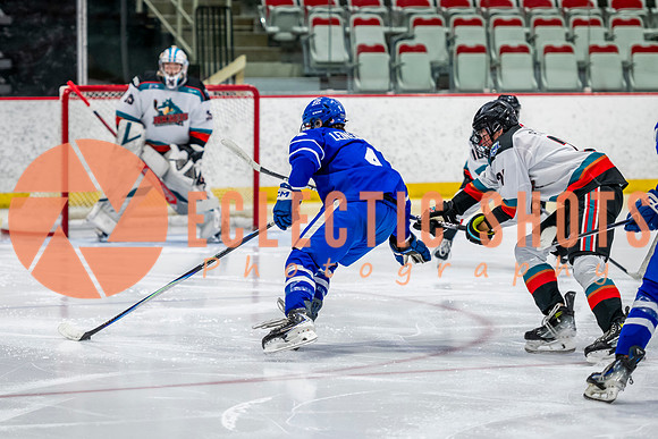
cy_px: 187
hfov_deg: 10.8
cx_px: 260
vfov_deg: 7.2
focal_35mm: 190
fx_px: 3477
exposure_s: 1/800
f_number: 3.2
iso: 1600
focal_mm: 135
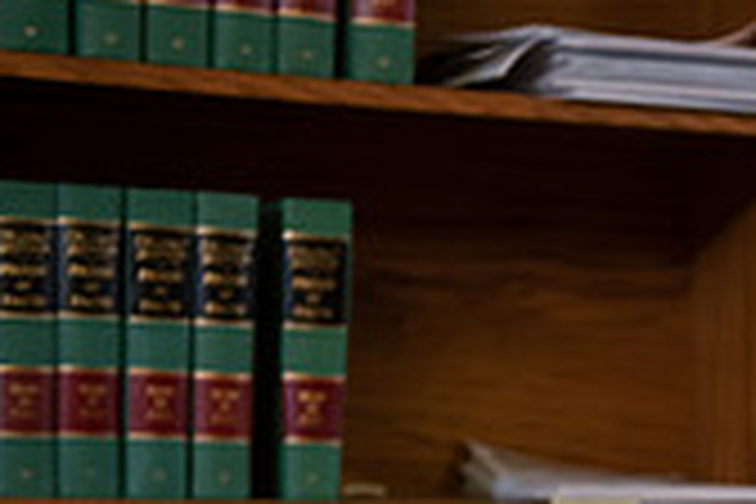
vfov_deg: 7.8
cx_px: 1292
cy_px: 709
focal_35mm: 173
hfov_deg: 11.2
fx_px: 3633
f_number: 3.2
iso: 800
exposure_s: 1/160
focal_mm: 50
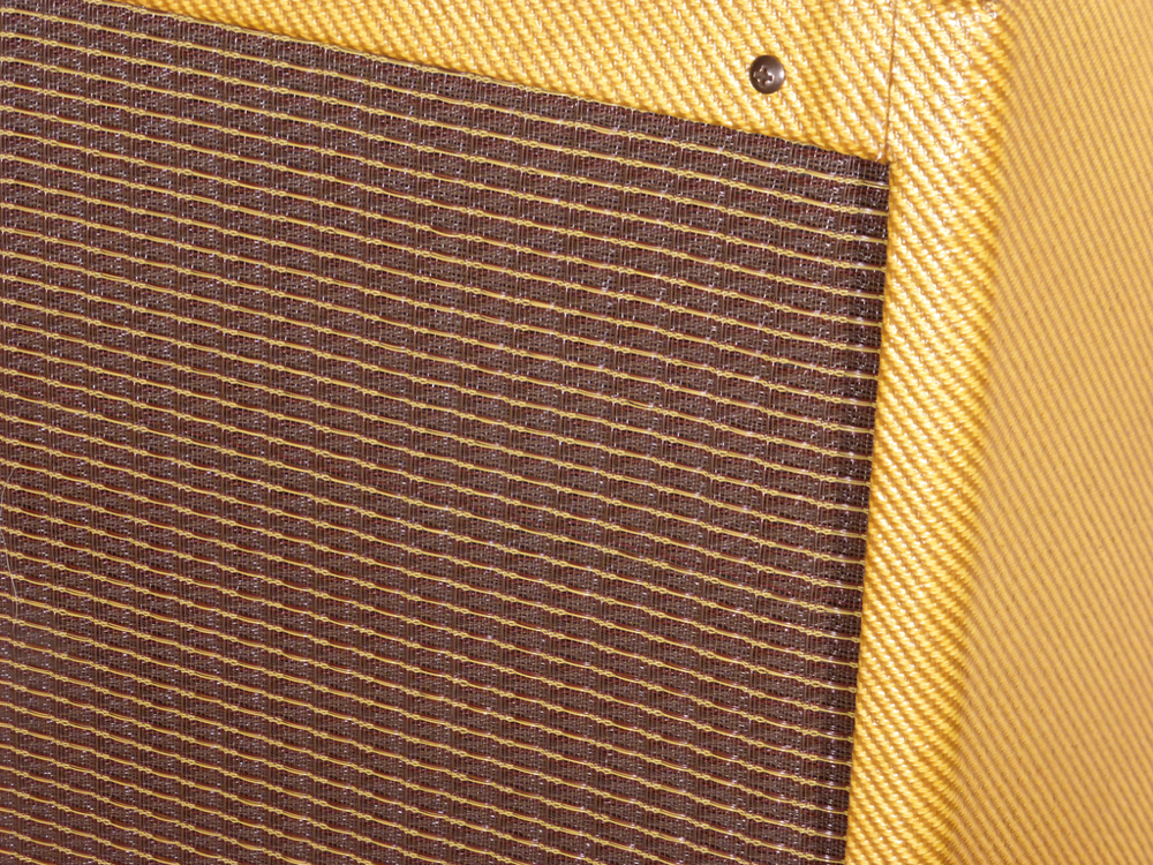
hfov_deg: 18.0
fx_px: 3631
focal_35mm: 109
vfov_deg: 13.6
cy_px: 432
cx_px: 576
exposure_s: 1/80
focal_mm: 19.4
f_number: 5.3
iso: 250
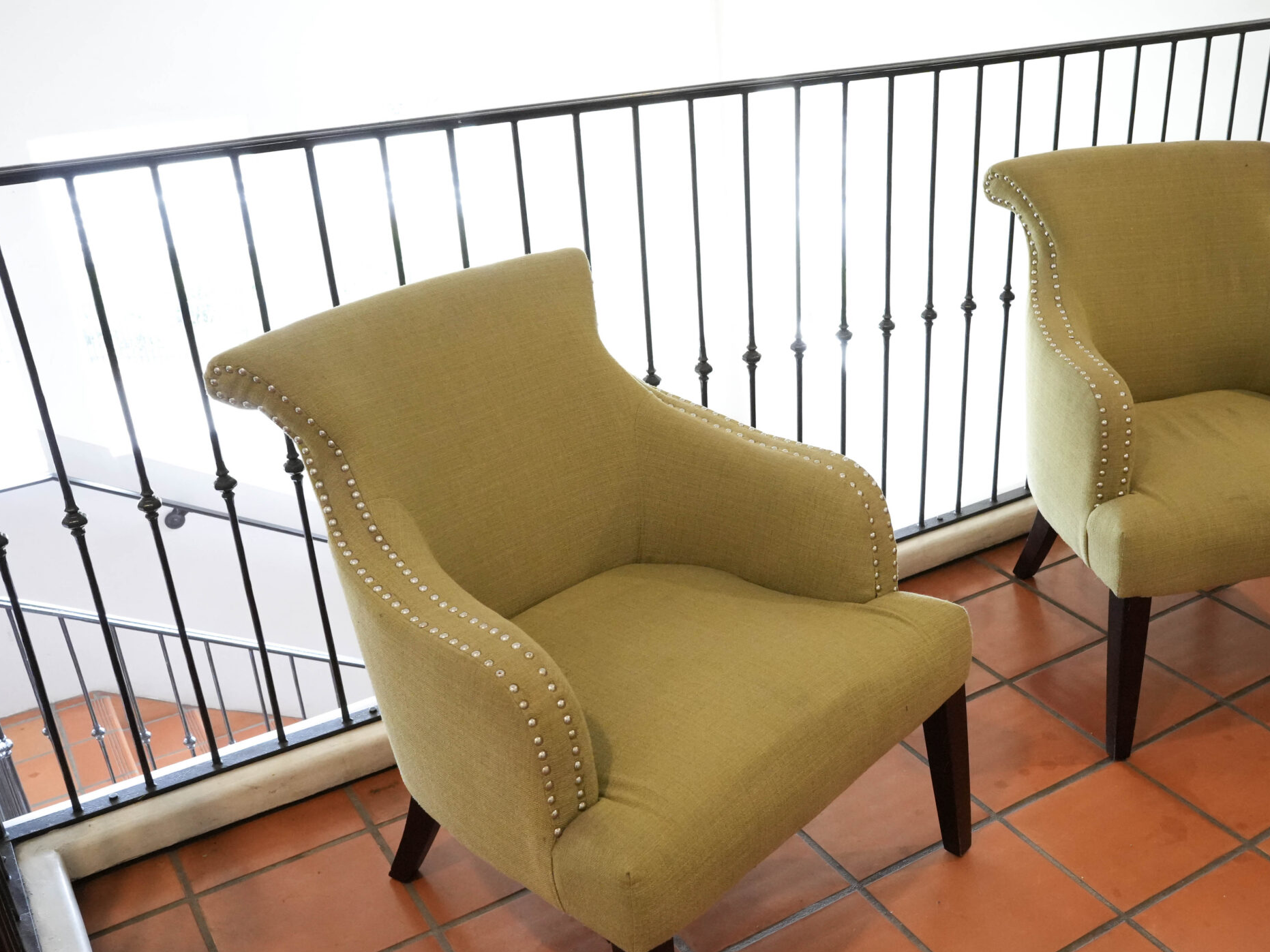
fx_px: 1357
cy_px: 532
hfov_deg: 49.6
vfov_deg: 38.6
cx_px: 808
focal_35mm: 37
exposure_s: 1/125
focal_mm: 28
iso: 6400
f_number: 8
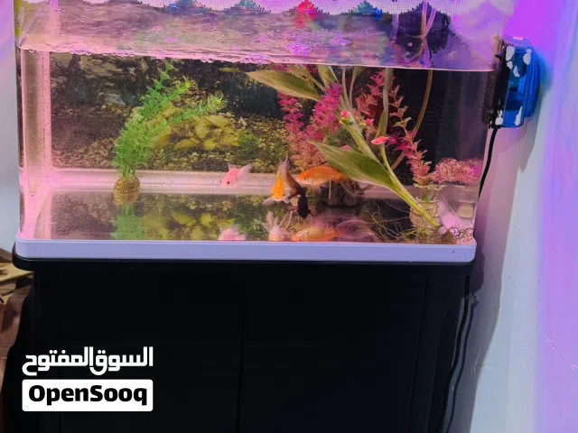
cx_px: 289
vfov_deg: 56.8
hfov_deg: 71.6
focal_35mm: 24
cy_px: 216
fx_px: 401
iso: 200
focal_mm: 6.76
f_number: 1.78
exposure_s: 1/97
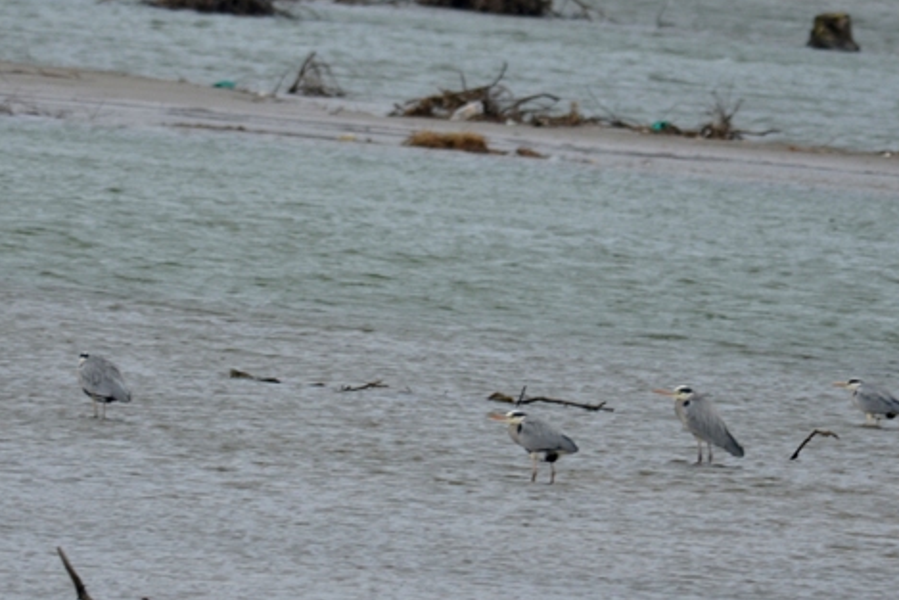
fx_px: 25578
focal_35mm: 1024
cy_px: 384
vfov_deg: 1.3
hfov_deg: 2.0
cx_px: 410
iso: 200
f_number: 6.7
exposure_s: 1/160
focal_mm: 500
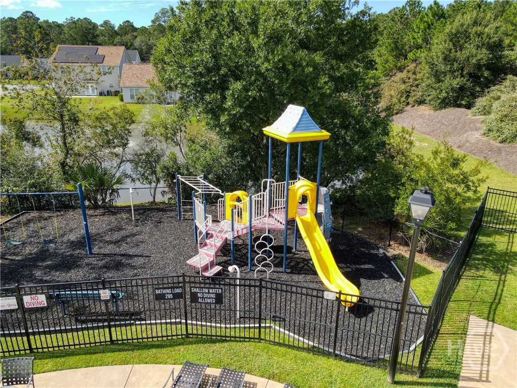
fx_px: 358
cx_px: 258
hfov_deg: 71.6
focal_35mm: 24
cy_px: 194
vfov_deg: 56.8
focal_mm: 4.5
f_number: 2.8
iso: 100
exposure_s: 1/320
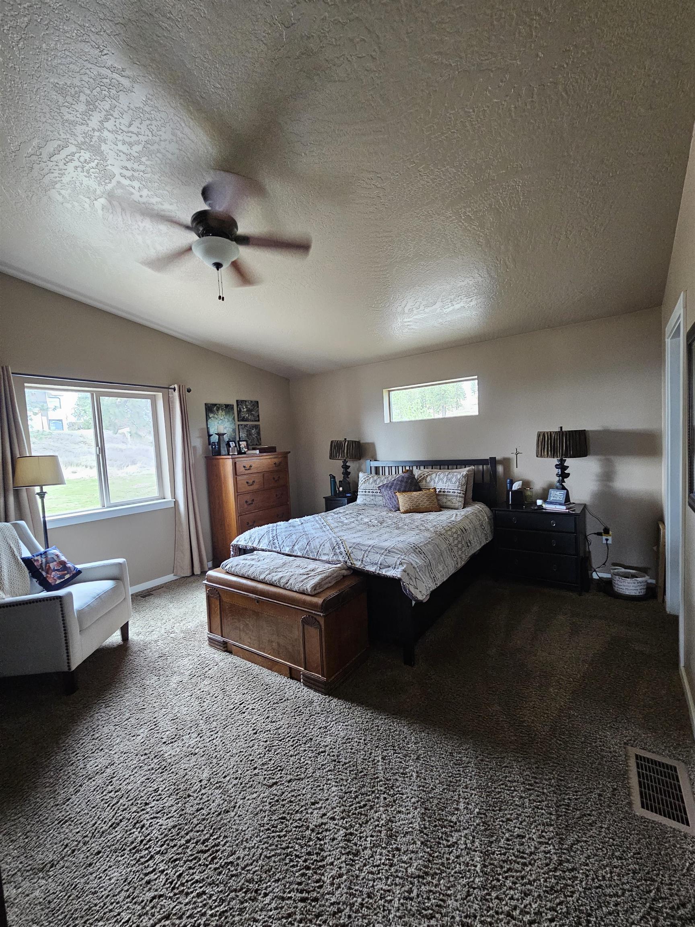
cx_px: 348
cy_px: 464
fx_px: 348
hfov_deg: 89.9
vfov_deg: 106.2
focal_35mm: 13
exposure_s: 1/40
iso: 400
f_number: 2.2
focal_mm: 2.2
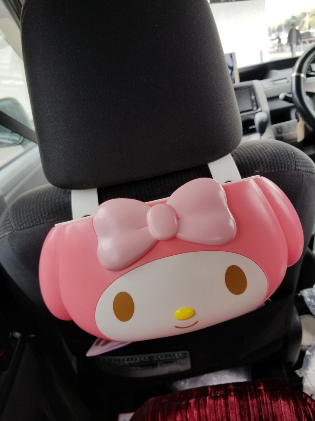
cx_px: 158
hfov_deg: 53.1
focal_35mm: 26
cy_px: 210
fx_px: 315
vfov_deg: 67.3
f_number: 1.7
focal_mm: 4.25
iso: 50
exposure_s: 1/165
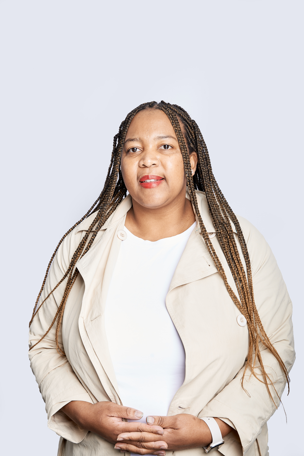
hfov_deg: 21.9
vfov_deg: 32.4
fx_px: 785
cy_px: 228
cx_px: 152
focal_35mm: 62
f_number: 8
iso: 63
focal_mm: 62
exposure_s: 1/200
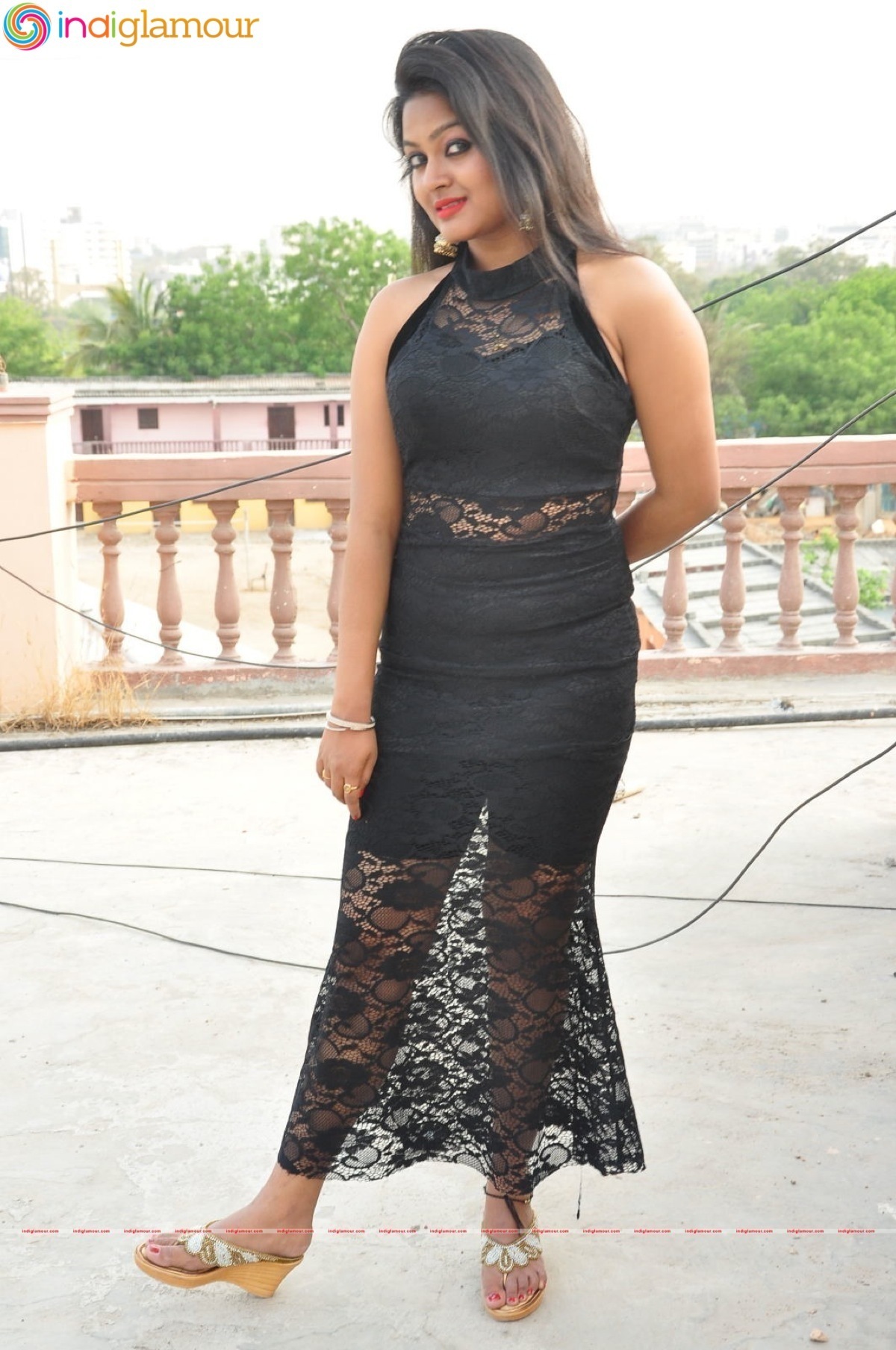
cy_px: 675
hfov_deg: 25.7
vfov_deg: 37.9
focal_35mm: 52
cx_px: 448
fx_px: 1966
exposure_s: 1/125
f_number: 7.1
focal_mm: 35
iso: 400
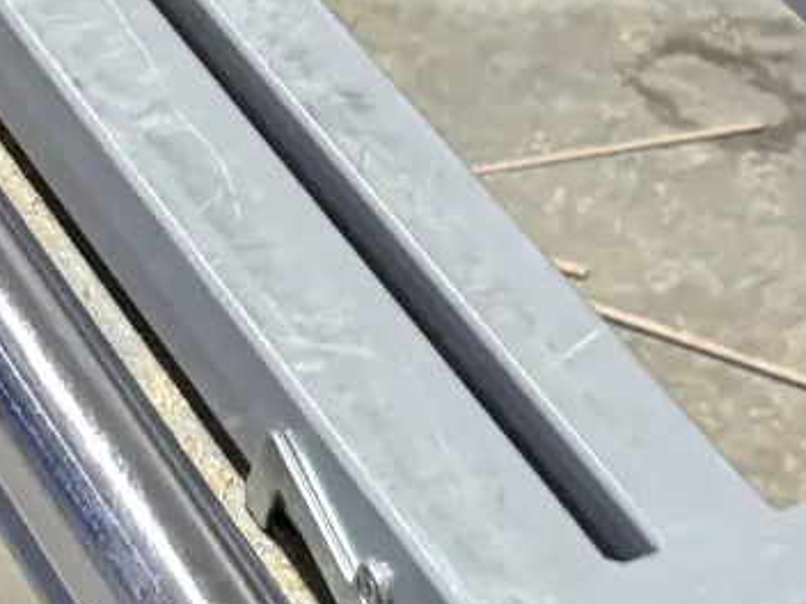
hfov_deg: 13.9
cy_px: 87
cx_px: 430
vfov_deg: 10.4
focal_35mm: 142
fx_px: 3306
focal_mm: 5.96
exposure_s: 1/60
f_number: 1.6
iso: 250
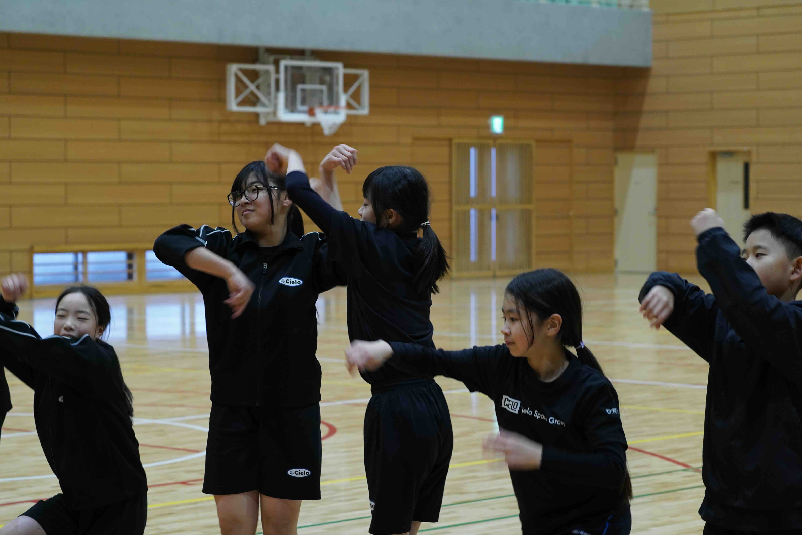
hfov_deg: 20.4
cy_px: 268
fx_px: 2228
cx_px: 401
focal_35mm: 100
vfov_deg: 13.7
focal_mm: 100
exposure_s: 1/125
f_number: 6.3
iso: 3200
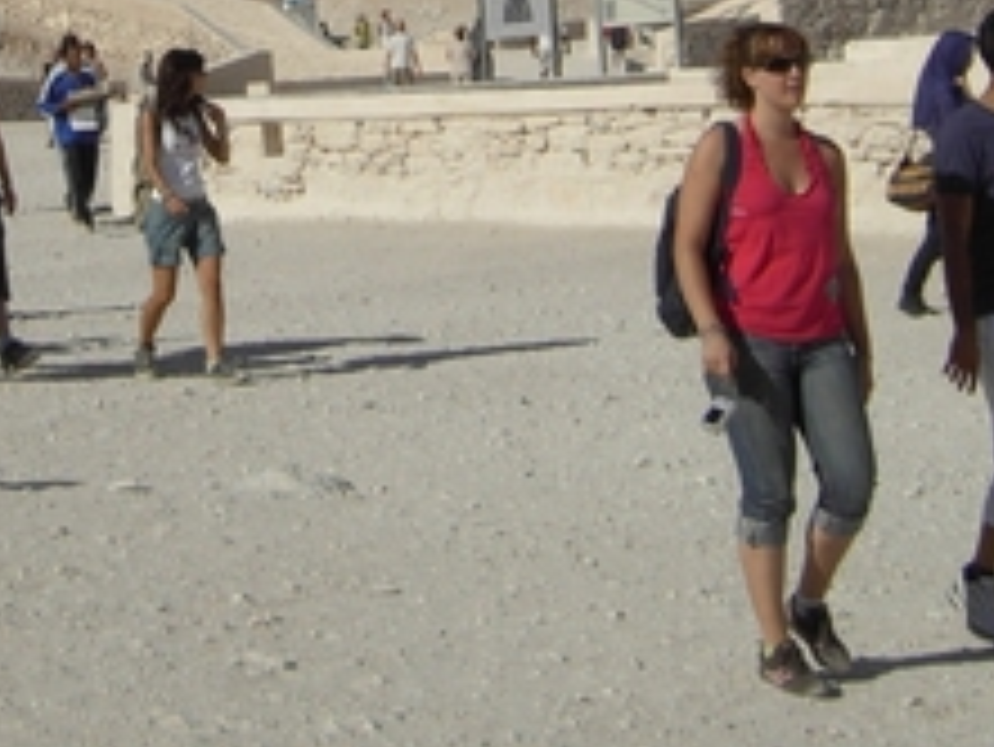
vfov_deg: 14.8
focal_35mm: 95
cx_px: 171
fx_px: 2729
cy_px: -252
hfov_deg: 20.4
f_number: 6.7
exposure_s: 1/550
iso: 50
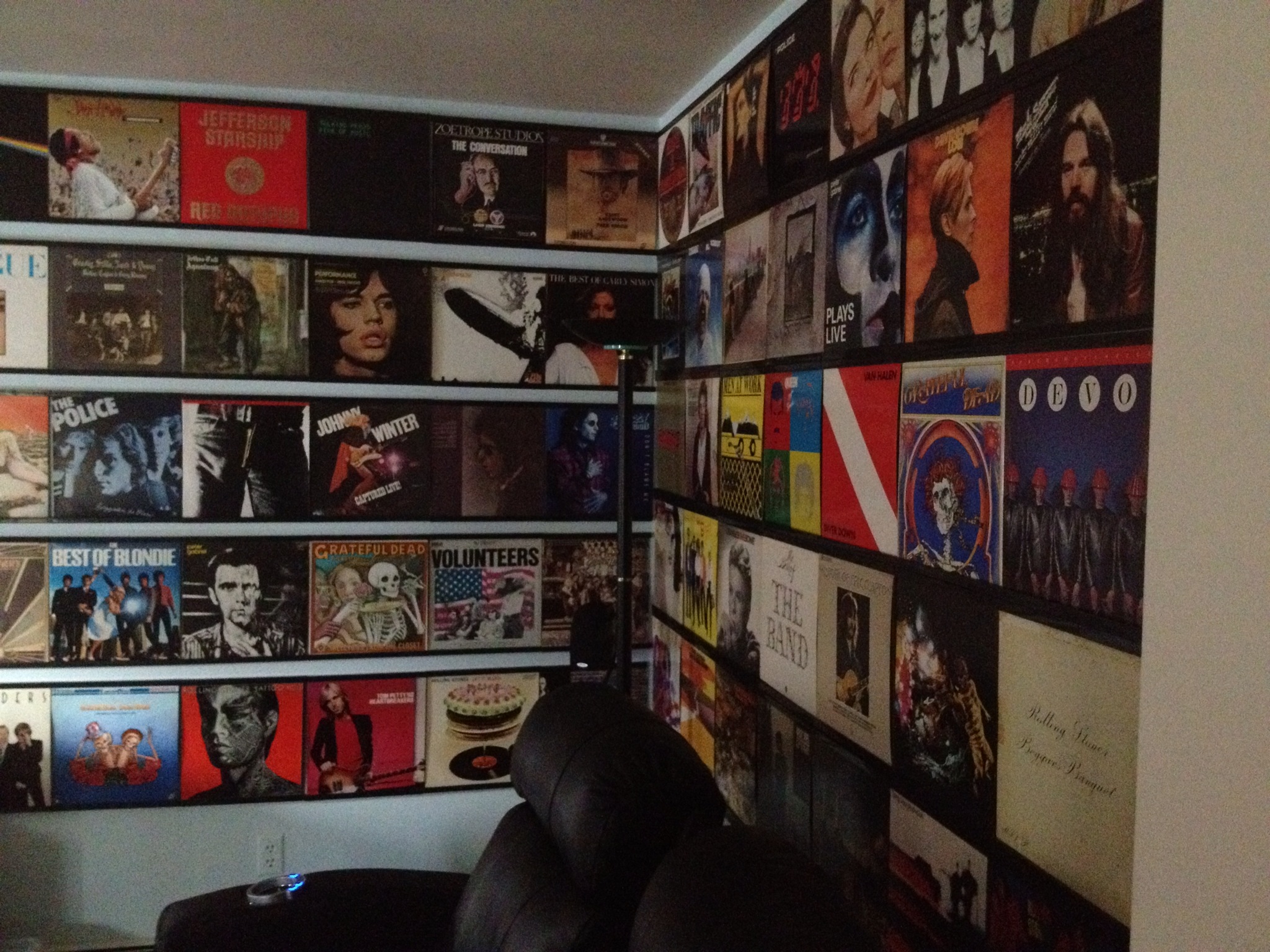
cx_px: 635
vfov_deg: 40.7
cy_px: 476
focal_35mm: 35
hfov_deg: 52.6
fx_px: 1284
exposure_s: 1/15
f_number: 2.4
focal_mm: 4.28
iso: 800
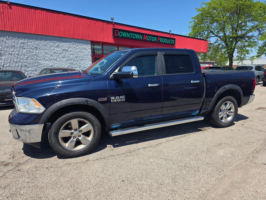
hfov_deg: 73.9
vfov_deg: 58.9
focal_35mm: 23
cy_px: 100
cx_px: 133
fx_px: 177
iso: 80
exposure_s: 1/4333
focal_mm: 6.3
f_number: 1.7
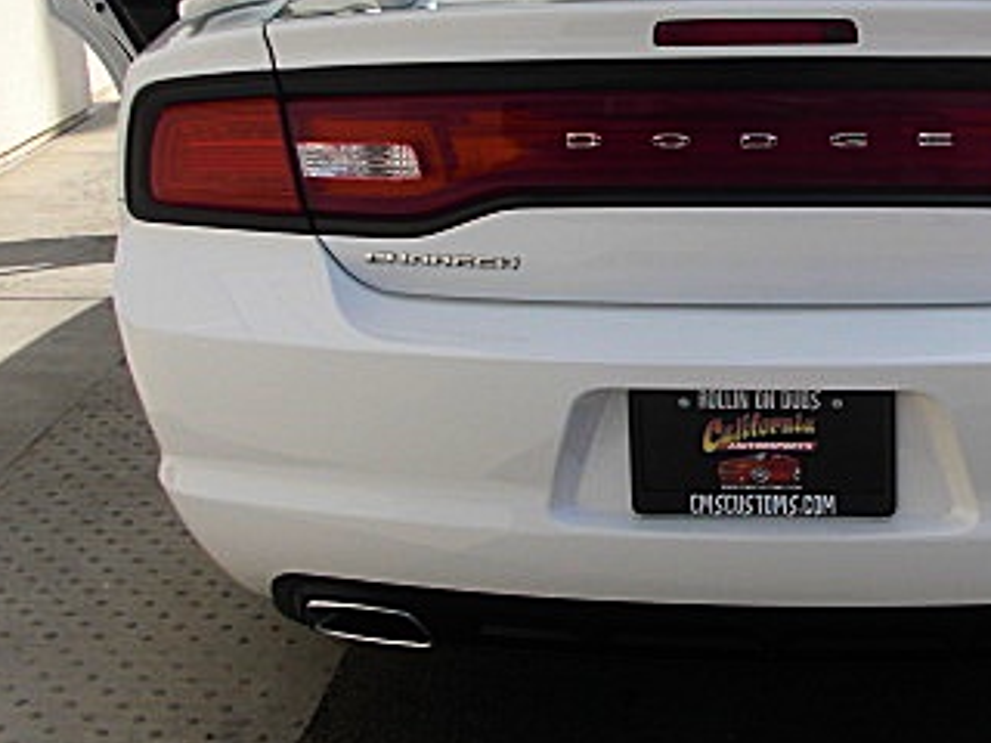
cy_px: 226
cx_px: 827
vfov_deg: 20.3
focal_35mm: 72
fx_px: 2061
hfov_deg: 26.4
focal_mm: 6.3
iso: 50
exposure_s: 1/160
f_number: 7.9
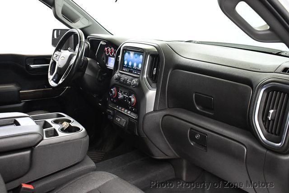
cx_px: 144
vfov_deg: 36.9
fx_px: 289
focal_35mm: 36
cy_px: 96
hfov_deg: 53.1
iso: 3200
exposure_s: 1/80
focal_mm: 18
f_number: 3.5
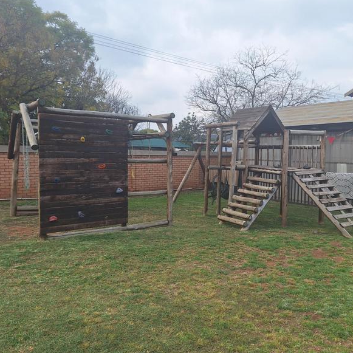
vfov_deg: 57.3
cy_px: 176
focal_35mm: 28
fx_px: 323
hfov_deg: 56.9
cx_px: 211
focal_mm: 5.54
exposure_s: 1/1046
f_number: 1.8
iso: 40
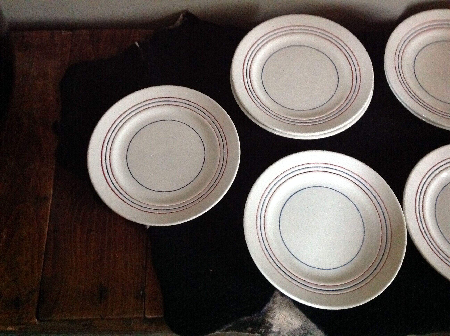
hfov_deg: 52.7
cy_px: 168
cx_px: 225
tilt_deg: -70.5
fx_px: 454
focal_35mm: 35
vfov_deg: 40.6
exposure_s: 1/15
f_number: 2.4
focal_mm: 4.28
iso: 800
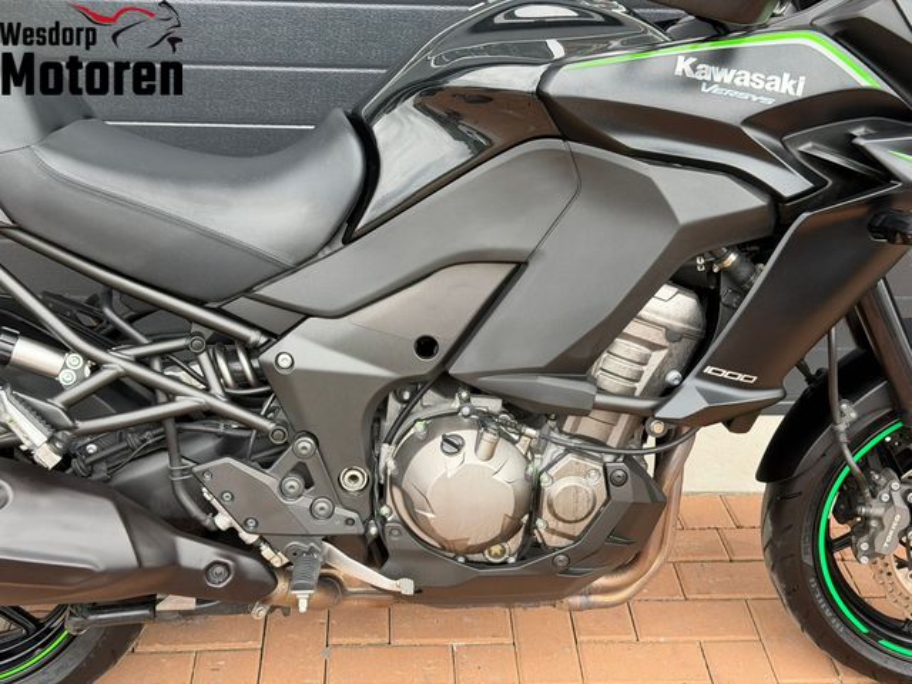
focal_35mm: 48
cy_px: 342
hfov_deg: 39.7
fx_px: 1265
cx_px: 456
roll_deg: -1.3
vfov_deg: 30.3
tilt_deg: -21.7
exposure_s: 1/754
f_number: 1.78
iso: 100
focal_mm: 6.76
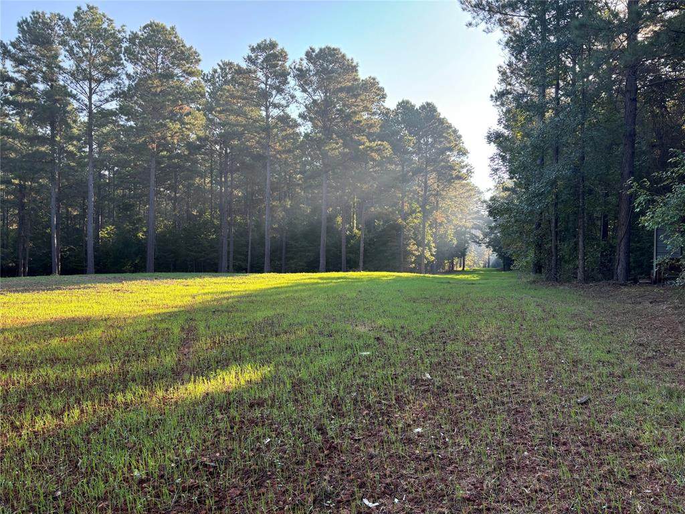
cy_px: 257
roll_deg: -0.4
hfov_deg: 67.3
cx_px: 342
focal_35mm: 26
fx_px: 515
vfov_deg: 53.1
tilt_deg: -0.4
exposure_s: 1/286
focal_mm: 5.96
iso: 50
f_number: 1.6
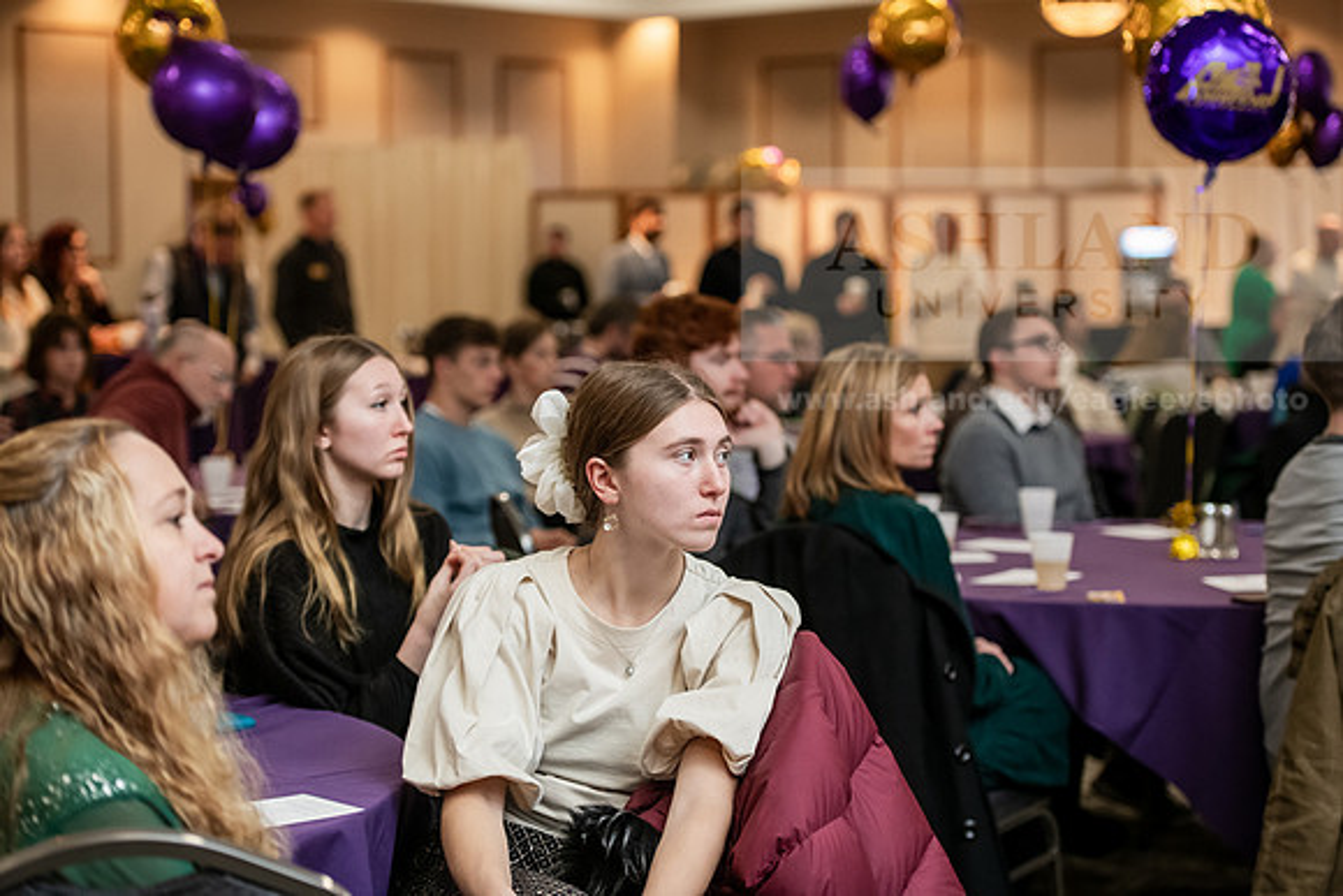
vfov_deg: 17.1
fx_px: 2985
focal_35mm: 80
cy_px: 448
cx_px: 672
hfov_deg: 25.4
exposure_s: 1/200
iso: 2000
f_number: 3.2
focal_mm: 80
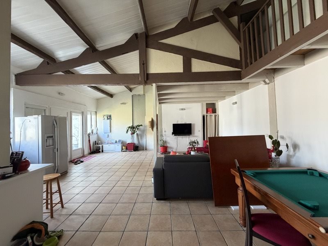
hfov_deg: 102.1
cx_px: 164
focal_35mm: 14
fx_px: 133
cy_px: 123
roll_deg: +1.7
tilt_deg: +2.3
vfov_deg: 85.7
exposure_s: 1/60
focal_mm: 2.22
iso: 320
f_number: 2.2
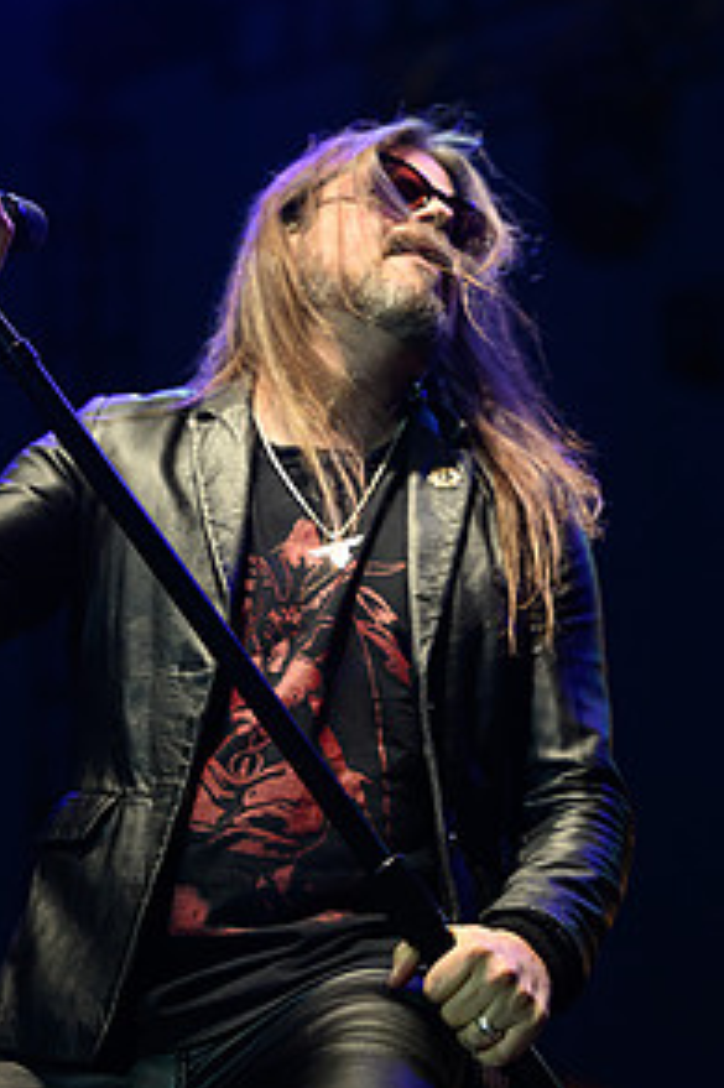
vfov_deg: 15.5
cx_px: 278
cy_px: 375
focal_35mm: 132
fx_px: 3986
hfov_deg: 10.4
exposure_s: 1/2000
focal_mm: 86
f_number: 2.8
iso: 3200
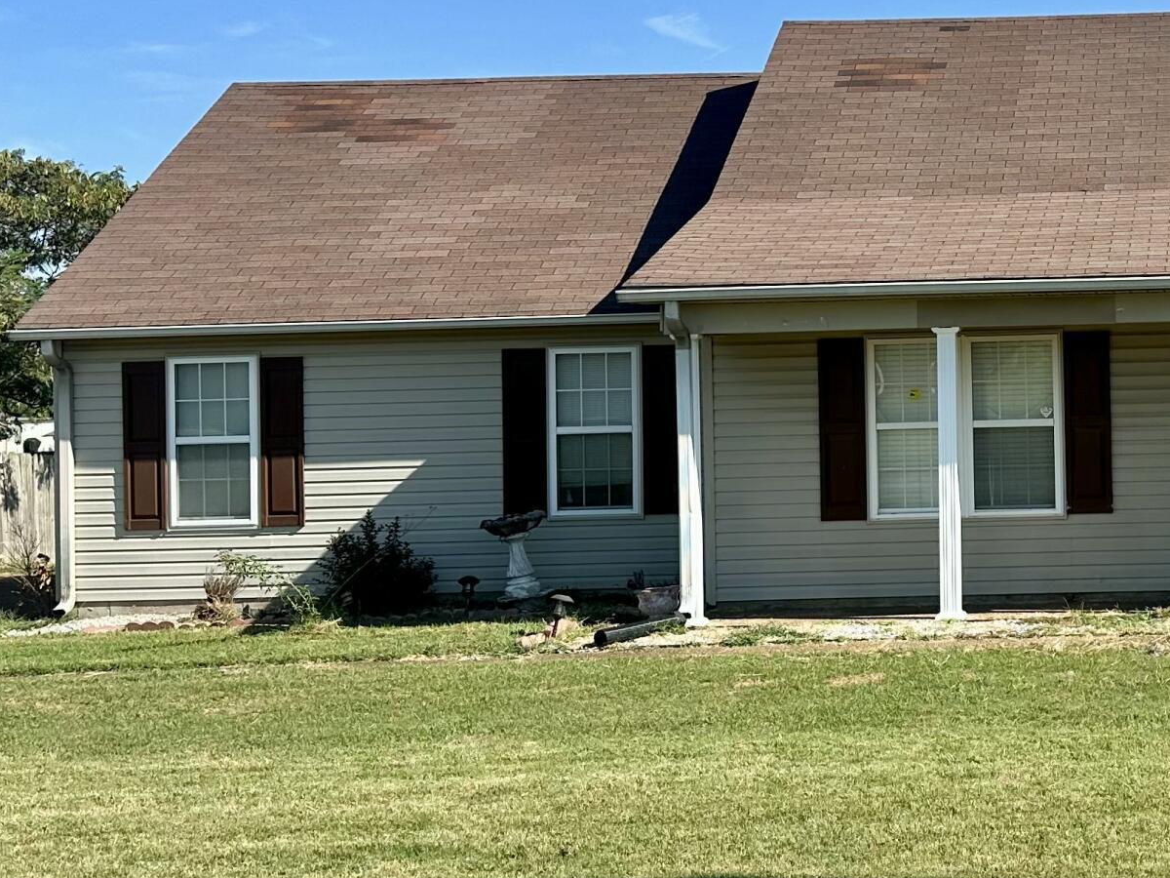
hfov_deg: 30.4
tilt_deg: +0.5
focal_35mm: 60
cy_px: 345
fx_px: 2028
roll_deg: +0.9
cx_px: 1113
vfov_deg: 24.4
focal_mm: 6.86
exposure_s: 1/3861
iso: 80
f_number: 1.78
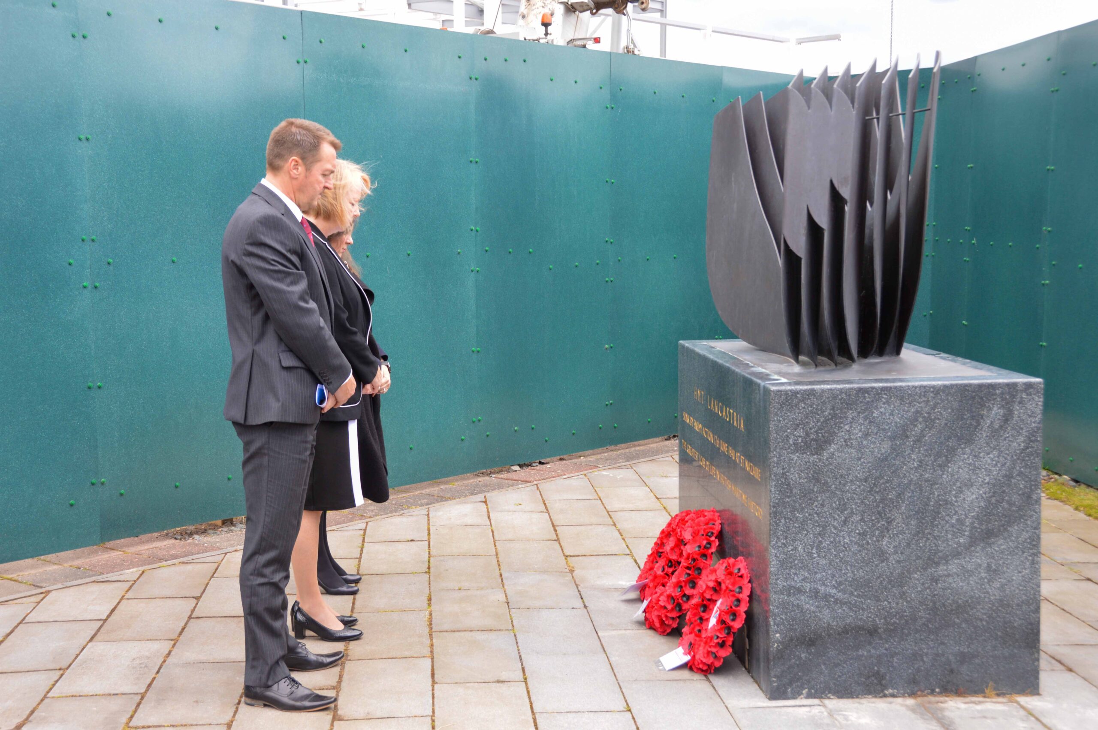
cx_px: 549
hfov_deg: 41.1
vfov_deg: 28.0
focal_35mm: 48
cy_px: 365
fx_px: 1463
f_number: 5.6
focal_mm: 32
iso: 180
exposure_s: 1/125
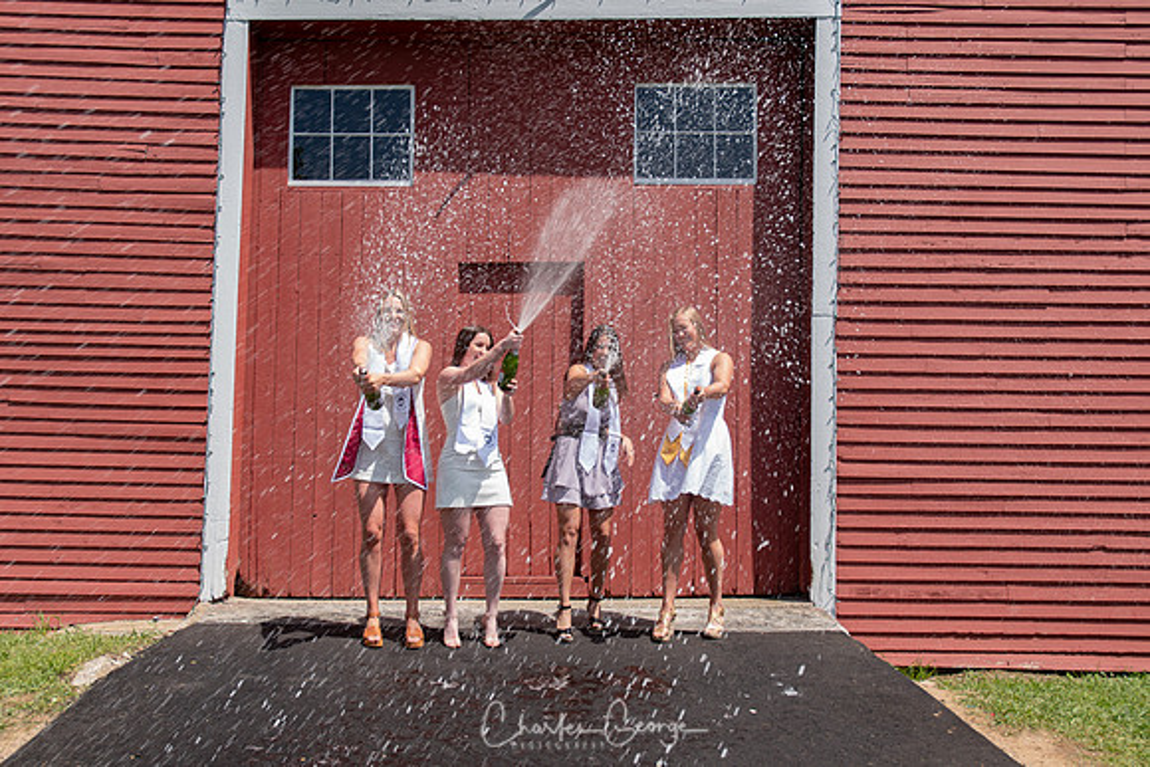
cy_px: 384
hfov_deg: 51.2
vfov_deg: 35.5
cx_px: 575
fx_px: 1200
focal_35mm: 38
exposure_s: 1/250
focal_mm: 25
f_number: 5.6
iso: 100
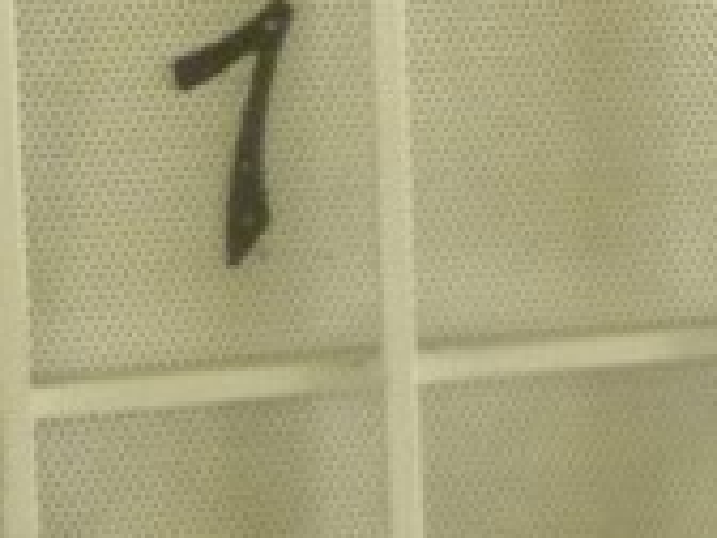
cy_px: -175
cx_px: 1656
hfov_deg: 9.9
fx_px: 3666
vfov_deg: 8.3
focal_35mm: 177
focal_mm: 5.2
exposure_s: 1/160
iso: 400
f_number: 3.3
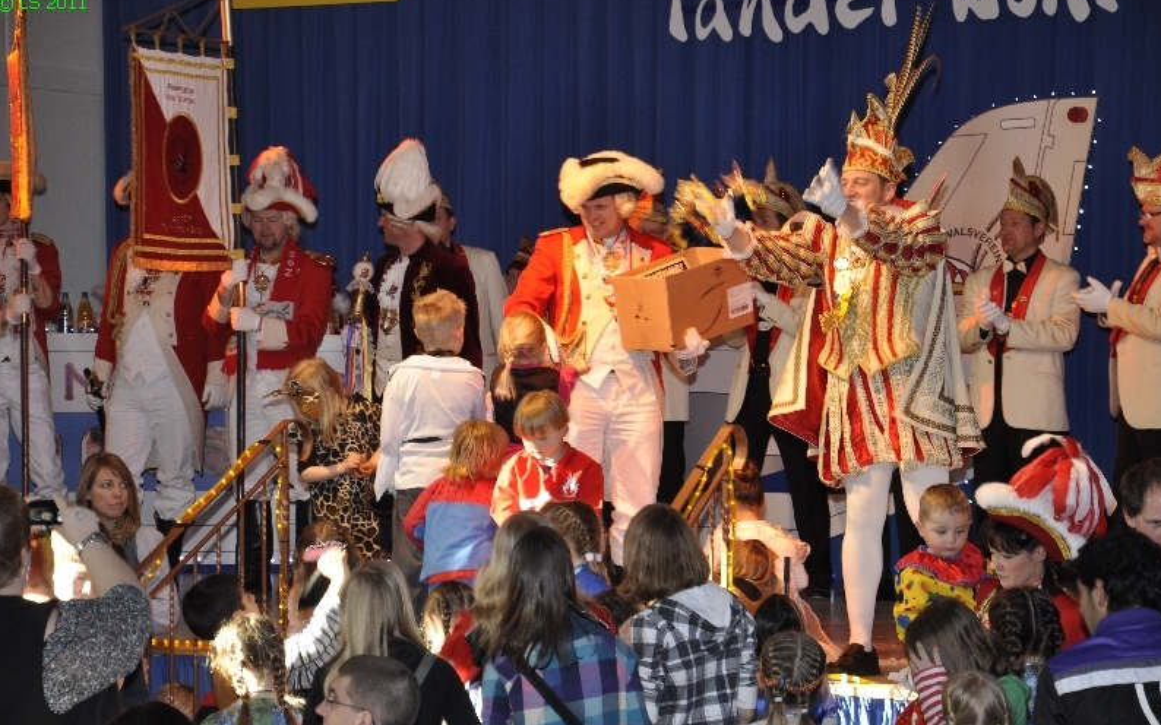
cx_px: 582
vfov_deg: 10.6
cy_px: 378
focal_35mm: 123
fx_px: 3891
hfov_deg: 17.0
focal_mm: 80
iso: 400
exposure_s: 1/60
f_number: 5.3
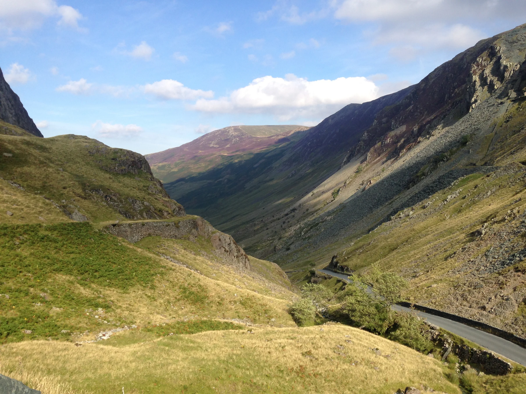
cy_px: 197
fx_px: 501
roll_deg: +0.6
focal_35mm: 33
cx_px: 263
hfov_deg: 55.4
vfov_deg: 42.9
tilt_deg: -3.8
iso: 50
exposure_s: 1/1043
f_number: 2.4
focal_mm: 4.12
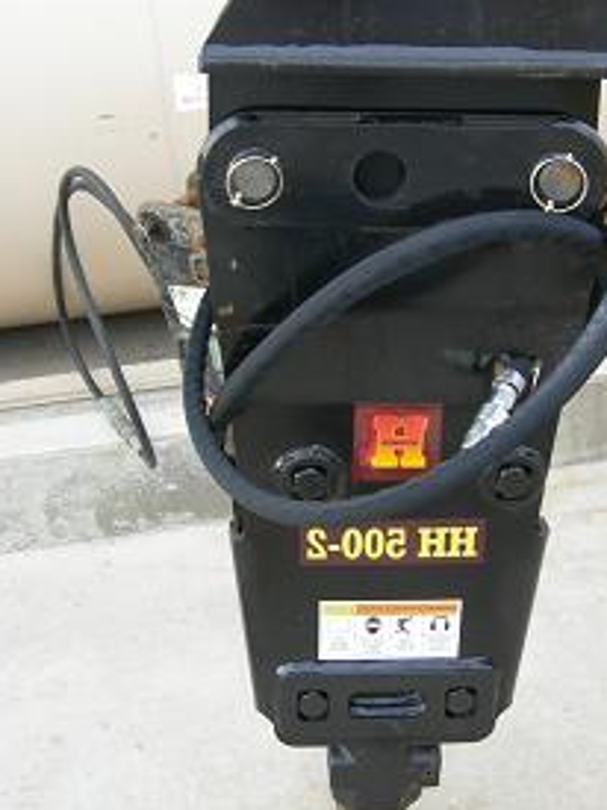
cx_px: 404
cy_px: 355
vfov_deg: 37.5
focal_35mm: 51
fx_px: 1193
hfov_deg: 28.4
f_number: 3.4
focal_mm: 7.5
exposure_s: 1/50.1
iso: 64
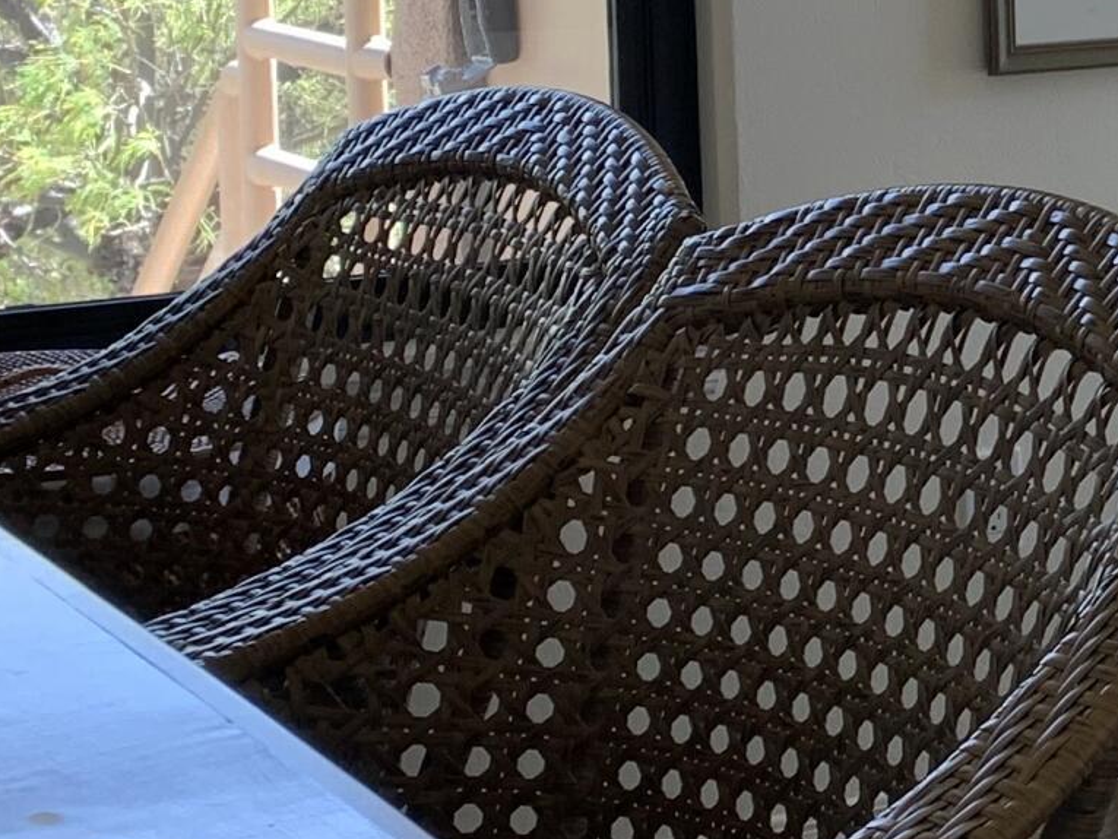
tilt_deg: -6.3
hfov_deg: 17.1
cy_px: 113
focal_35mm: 102
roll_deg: -0.7
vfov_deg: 14.4
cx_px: 1742
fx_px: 3295
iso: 50
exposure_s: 1/120
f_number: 1.8
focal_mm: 4.25
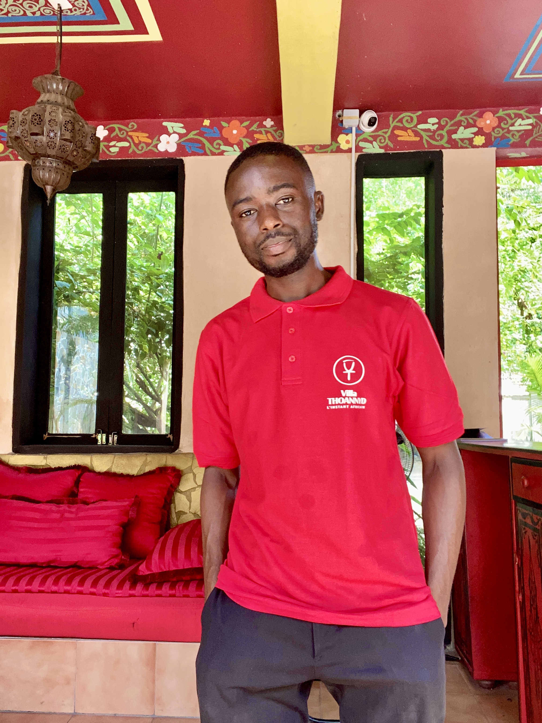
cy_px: 362
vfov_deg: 60.0
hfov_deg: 46.8
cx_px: 271
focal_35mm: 30
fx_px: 626
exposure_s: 1/65
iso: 100
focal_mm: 2.71
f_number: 2.2
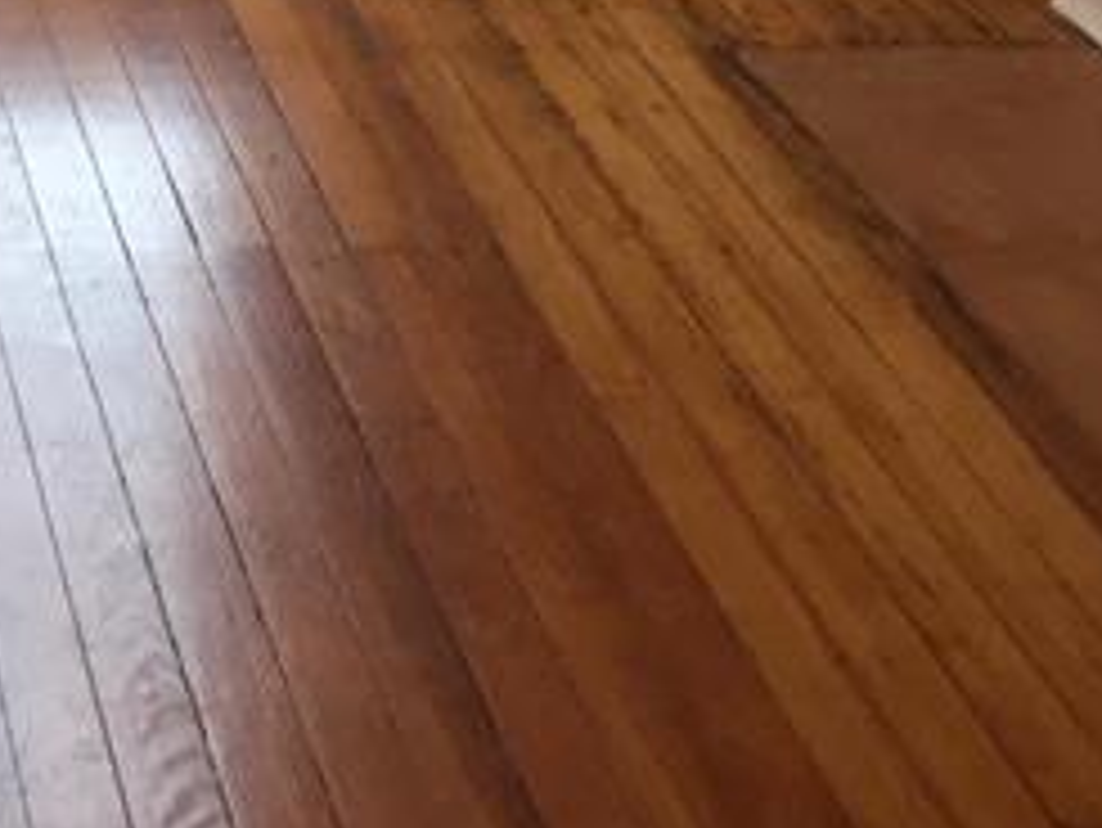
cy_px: -855
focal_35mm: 121
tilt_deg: -7.1
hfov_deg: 15.6
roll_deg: -1.8
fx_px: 3854
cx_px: -288
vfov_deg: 11.1
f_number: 2.2
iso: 40
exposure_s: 1/30
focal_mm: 4.15
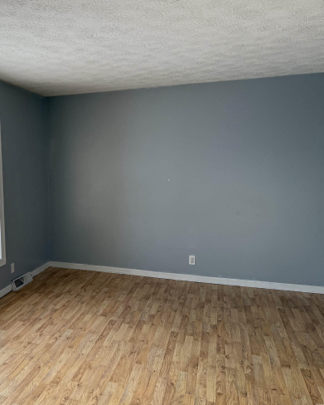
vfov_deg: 55.6
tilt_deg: -6.4
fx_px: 383
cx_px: 53
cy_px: 202
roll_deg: +1.1
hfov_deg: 43.2
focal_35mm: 32
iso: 100
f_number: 1.78
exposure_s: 1/348
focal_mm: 6.76
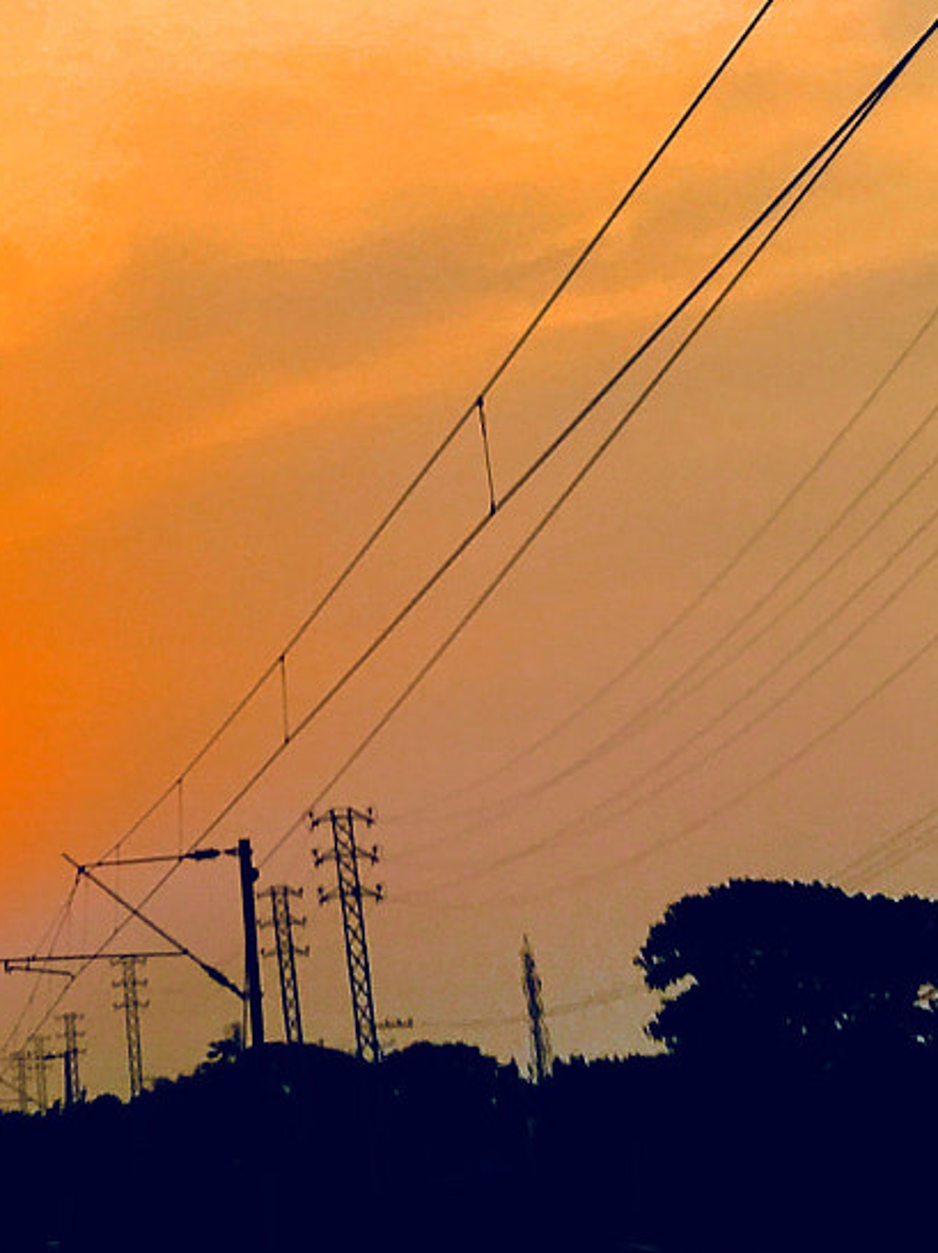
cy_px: -420
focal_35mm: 85
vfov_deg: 20.8
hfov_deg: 16.9
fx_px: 3073
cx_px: -69
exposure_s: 1/379
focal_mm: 4.15
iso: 25
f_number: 2.2
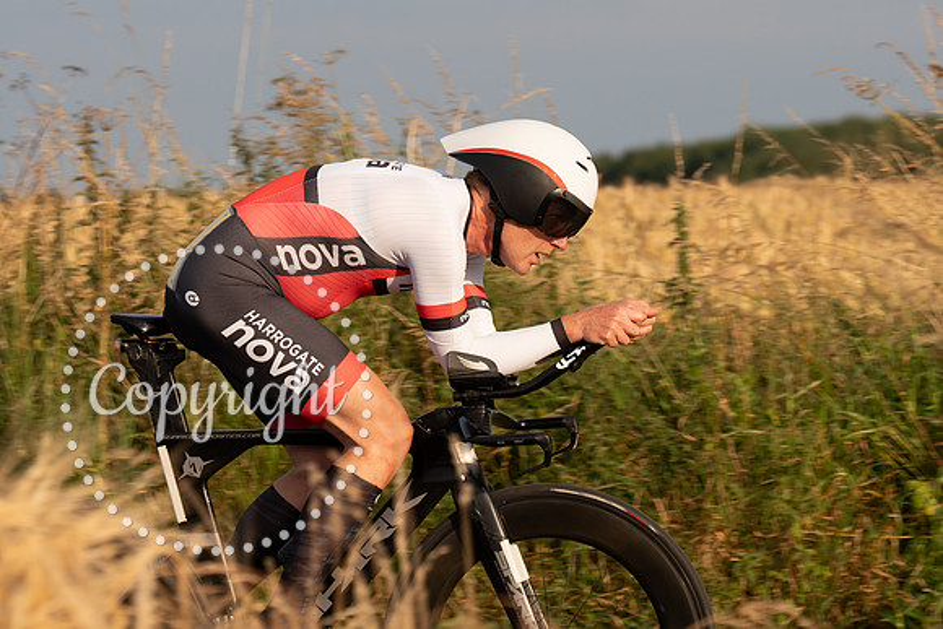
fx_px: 5574
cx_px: 592
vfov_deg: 6.5
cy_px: 240
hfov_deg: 9.7
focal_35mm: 213
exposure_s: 1/800
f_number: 4.5
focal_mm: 111
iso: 160
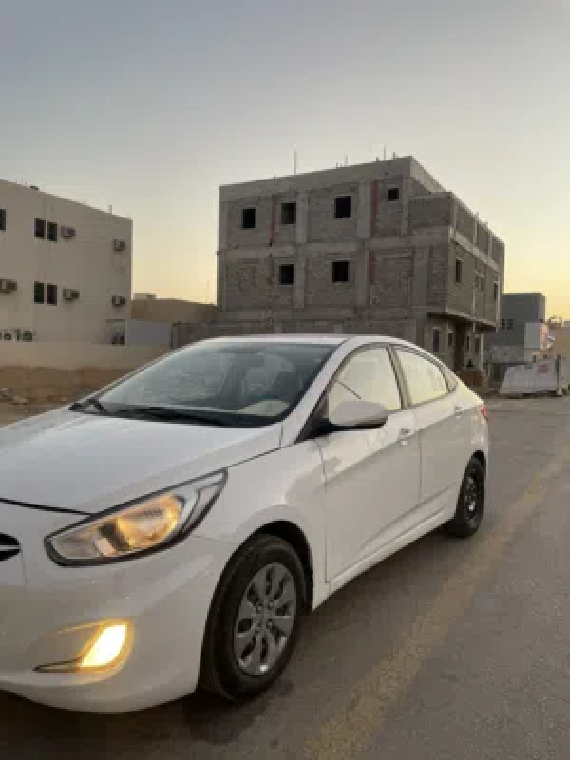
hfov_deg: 53.1
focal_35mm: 26
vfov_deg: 67.3
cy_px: 380
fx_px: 571
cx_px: 285
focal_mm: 4.2
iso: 125
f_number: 1.6
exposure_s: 1/121
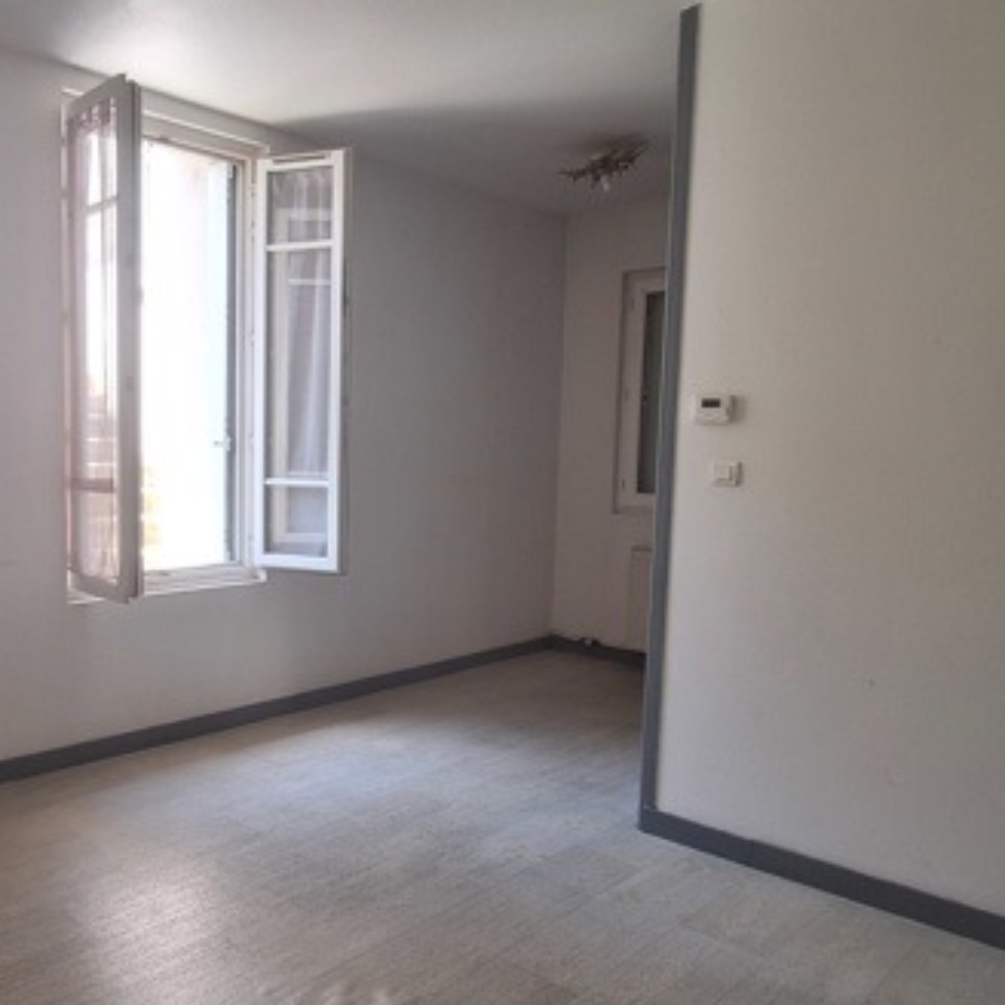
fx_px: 920
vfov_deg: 57.3
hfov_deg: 55.7
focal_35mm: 28
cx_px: 313
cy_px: 536
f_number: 2.2
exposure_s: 1/50
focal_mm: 1.74
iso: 64
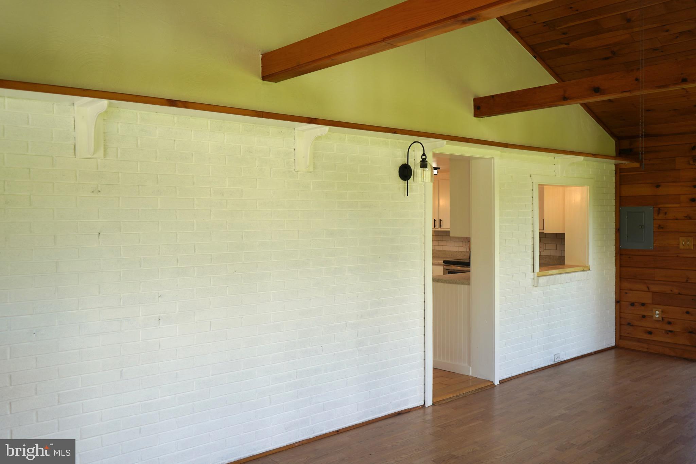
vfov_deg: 43.6
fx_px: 580
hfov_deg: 61.9
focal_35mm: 30
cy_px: 232
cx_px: 348
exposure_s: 1/160
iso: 160
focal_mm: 30
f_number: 4
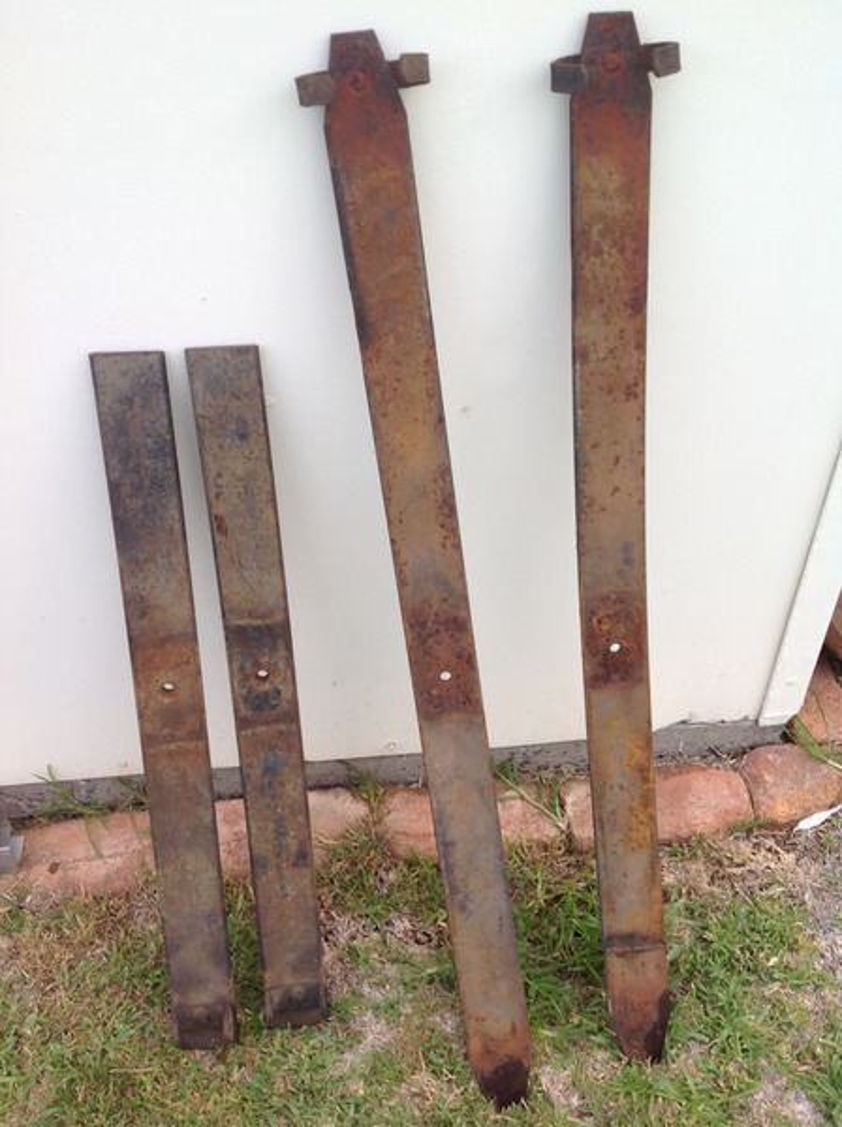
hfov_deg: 40.6
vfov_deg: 52.7
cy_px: 564
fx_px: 1138
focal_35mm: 35
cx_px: 421
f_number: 2.4
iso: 50
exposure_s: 1/120
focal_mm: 4.28
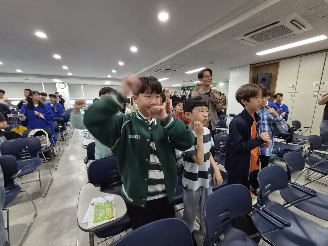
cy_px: 123
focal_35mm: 13
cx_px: 164
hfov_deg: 106.2
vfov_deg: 89.9
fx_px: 123
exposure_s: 1/60
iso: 200
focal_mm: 2.2
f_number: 2.2
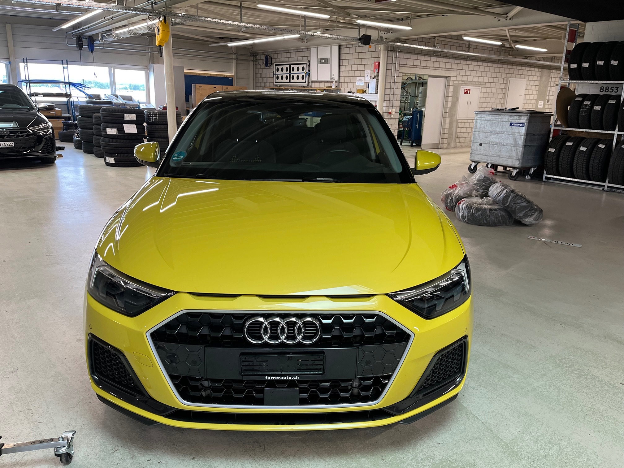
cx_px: 312
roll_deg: -0.8
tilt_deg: -15.8
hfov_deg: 67.3
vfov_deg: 53.1
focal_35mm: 26
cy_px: 234
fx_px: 469
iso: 100
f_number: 1.6
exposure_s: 1/100
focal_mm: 5.1
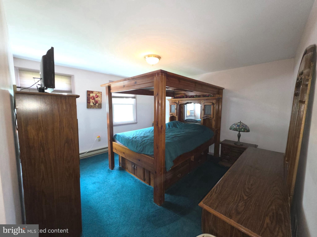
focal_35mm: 13
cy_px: 118
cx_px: 158
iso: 250
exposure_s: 1/40
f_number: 1.9
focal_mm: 2.2
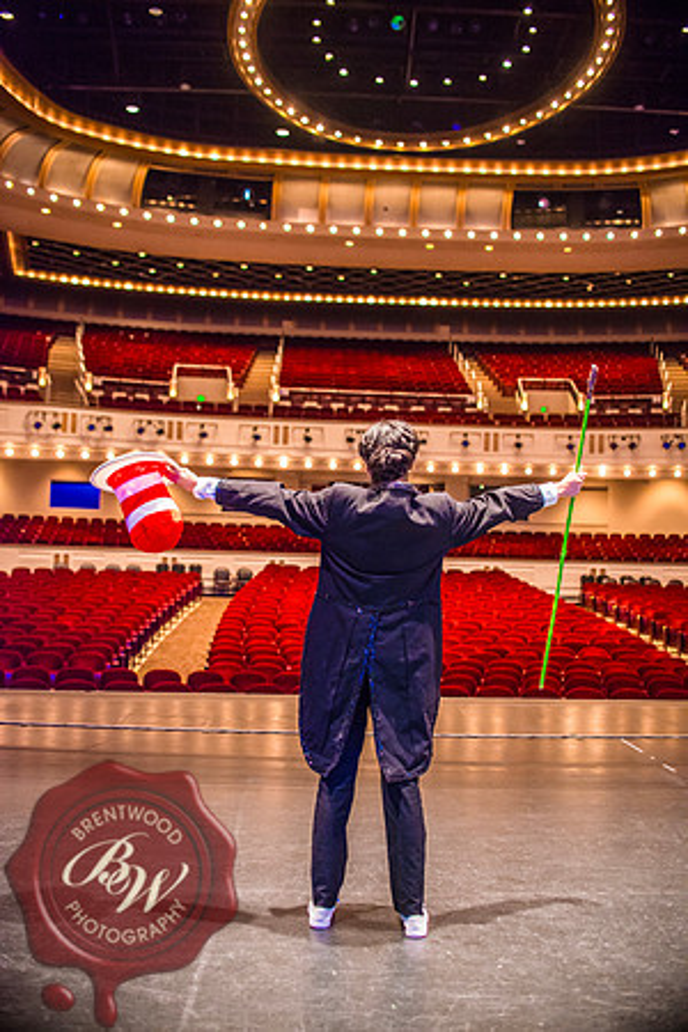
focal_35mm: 35
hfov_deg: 37.9
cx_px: 344
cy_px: 516
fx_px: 1003
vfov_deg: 54.4
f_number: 2.8
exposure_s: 1/80
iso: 6400
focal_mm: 35
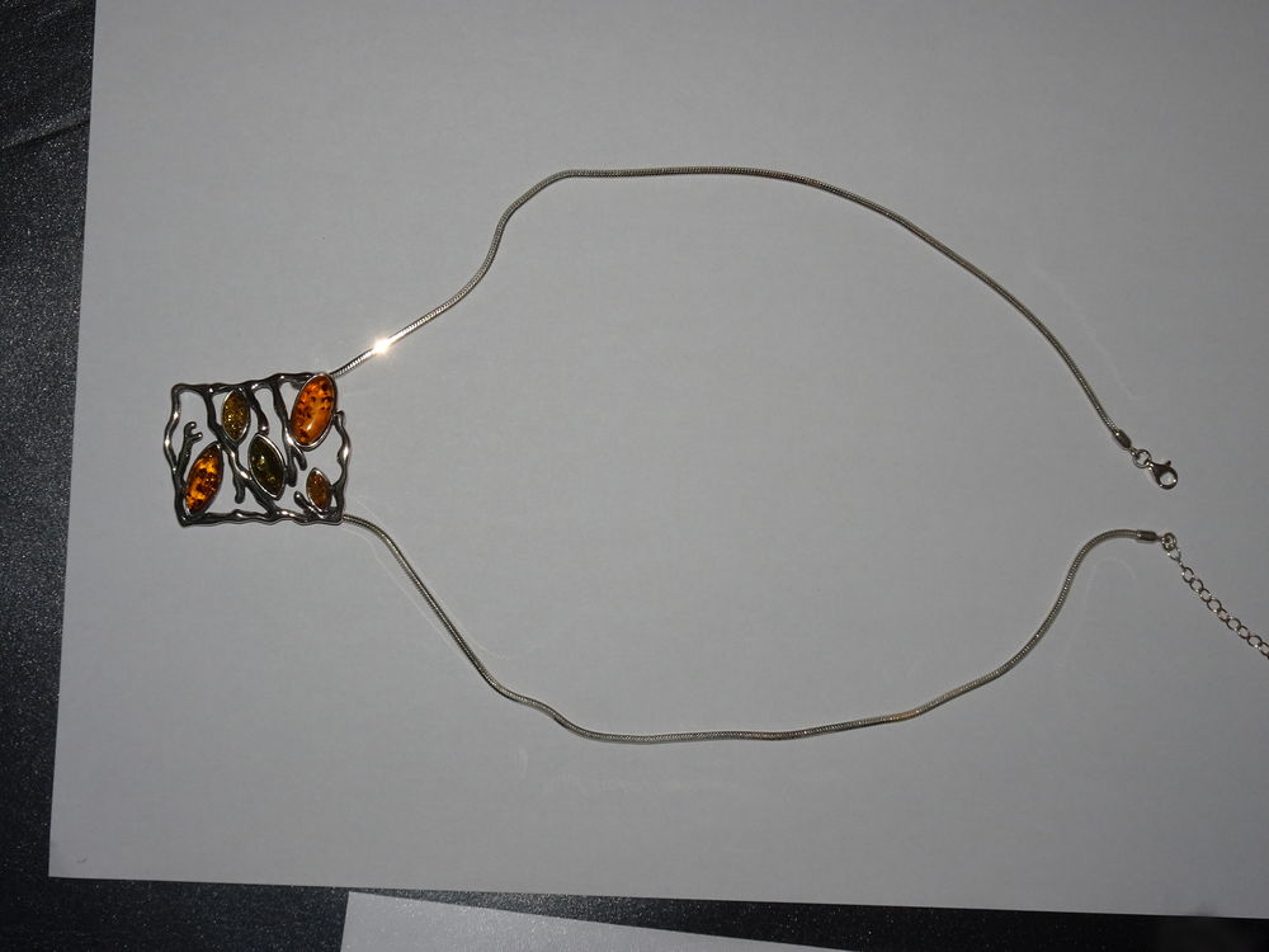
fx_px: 2053
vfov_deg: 26.1
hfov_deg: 34.3
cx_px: 634
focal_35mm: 56
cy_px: 476
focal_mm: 9.52
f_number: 4.5
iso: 125
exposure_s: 1/60
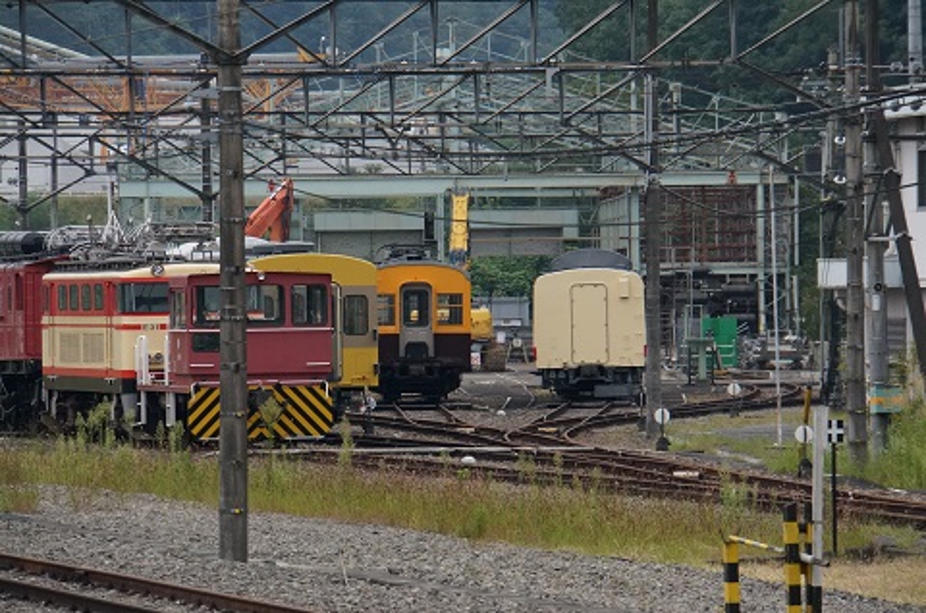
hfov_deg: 6.9
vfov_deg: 4.6
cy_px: 306
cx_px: 463
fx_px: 7701
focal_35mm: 300
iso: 800
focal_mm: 200
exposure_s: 1/320
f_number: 6.3
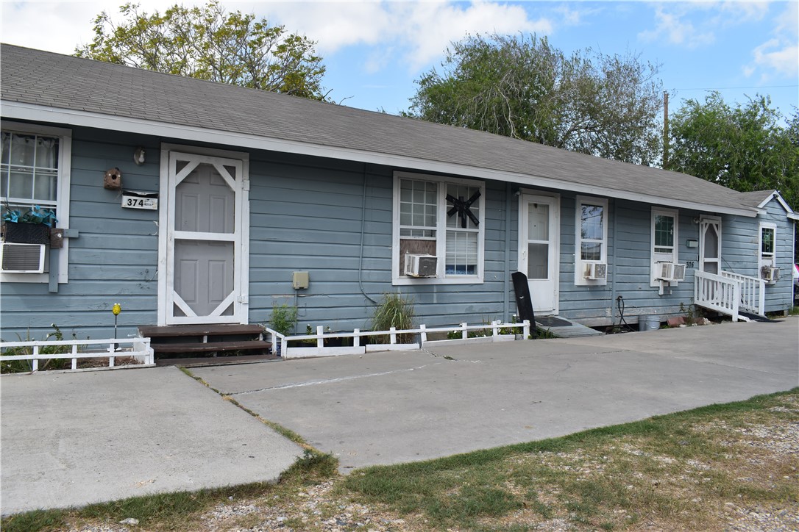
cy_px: 266
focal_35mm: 27
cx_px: 400
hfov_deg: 67.4
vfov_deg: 47.9
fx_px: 599
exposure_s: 1/400
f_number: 11
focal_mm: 18
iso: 400
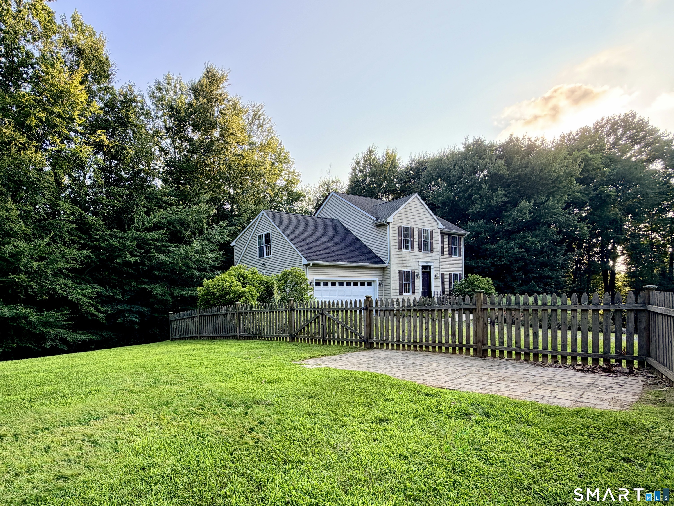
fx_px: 273
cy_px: 253
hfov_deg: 102.1
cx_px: 337
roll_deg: +1.3
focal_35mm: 14
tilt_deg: -1.2
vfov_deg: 85.7
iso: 50
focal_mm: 2.22
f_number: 2.2
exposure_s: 1/217
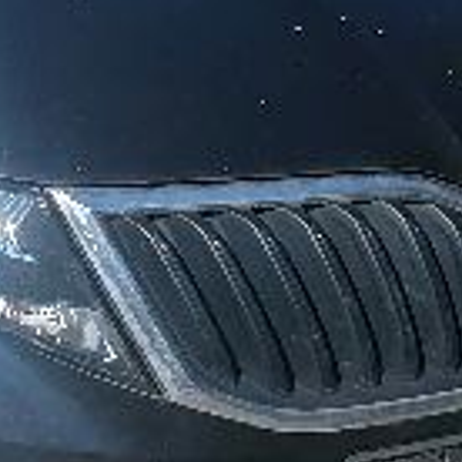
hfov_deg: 9.9
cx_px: -281
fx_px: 2567
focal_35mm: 170
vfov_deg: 9.9
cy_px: -281
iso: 50
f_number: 1.8
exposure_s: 1/1225
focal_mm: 4.25
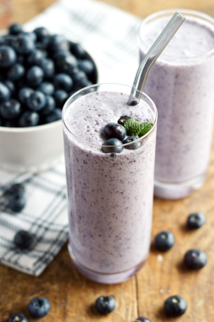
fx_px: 670
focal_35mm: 75
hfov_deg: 18.2
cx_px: 107
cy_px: 161
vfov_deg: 27.0
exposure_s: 1/80
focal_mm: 50
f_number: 3.2
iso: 200
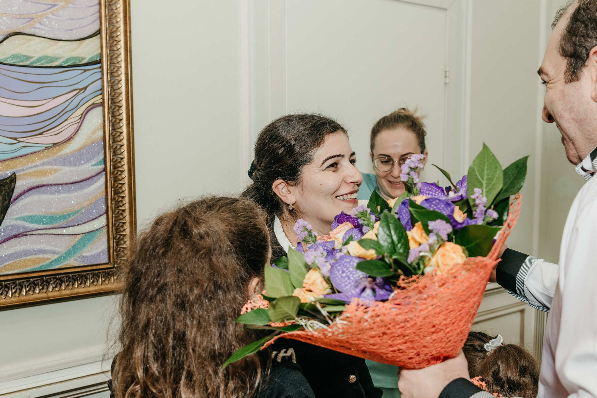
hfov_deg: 42.7
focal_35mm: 46
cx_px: 293
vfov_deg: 29.2
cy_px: 231
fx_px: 763
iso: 320
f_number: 4.5
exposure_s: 1/160
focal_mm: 31
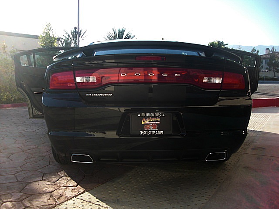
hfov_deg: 51.4
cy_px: 104
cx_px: 140
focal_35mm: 36
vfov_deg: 39.7
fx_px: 290
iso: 50
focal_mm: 6.3
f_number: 2.8
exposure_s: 1/250
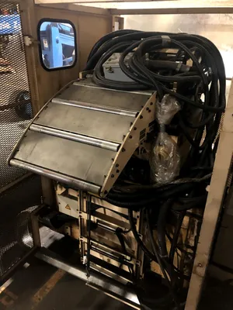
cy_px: 155
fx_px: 251
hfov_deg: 49.7
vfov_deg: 63.4
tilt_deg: -25.9
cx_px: 116
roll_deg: -2.2
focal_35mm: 28
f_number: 1.8
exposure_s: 1/4
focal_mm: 4
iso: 125
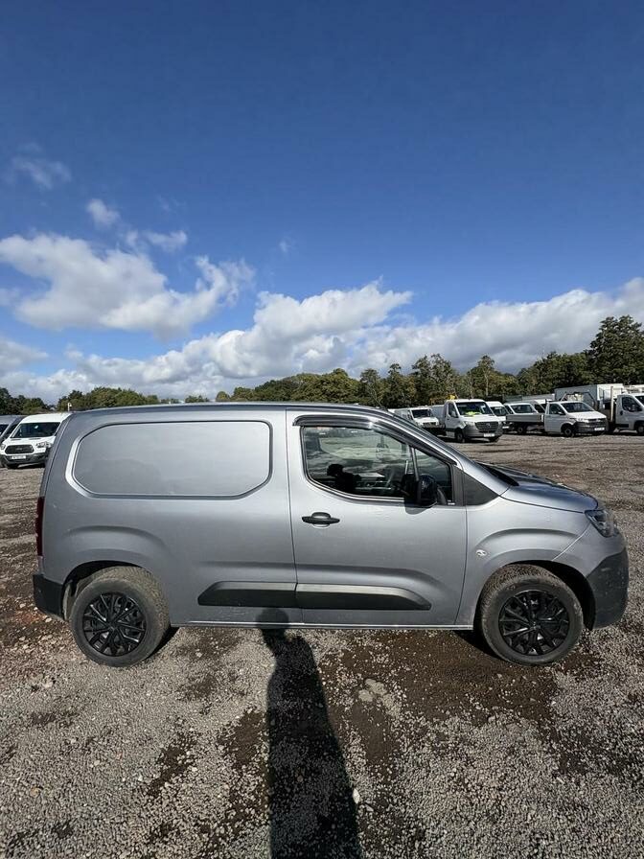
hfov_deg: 85.7
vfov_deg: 102.1
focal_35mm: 14
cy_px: 430
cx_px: 322
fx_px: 347
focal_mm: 2.22
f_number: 2.2
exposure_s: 1/3717
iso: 50
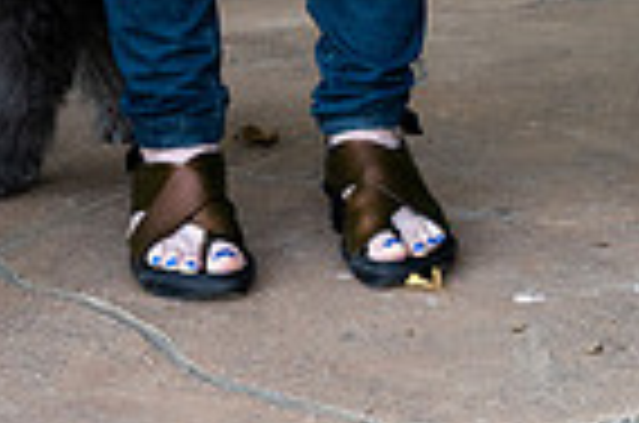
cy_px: -250
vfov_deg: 8.1
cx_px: 940
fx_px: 2904
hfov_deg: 12.0
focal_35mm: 164
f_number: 4
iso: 800
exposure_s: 1/320
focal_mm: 40
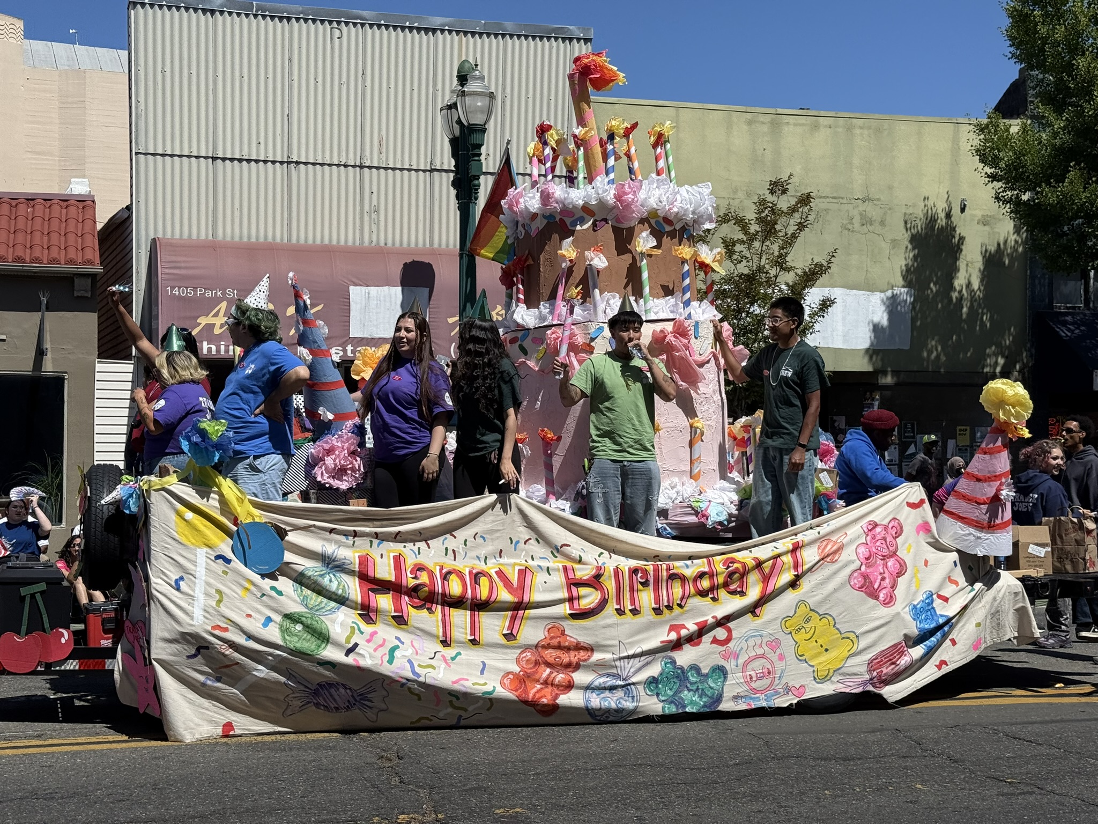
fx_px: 1523
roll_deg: +0.1
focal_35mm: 48
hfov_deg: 39.7
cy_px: 412
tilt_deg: +2.2
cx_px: 549
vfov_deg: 30.3
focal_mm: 6.76
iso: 64
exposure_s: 1/7874
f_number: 1.78
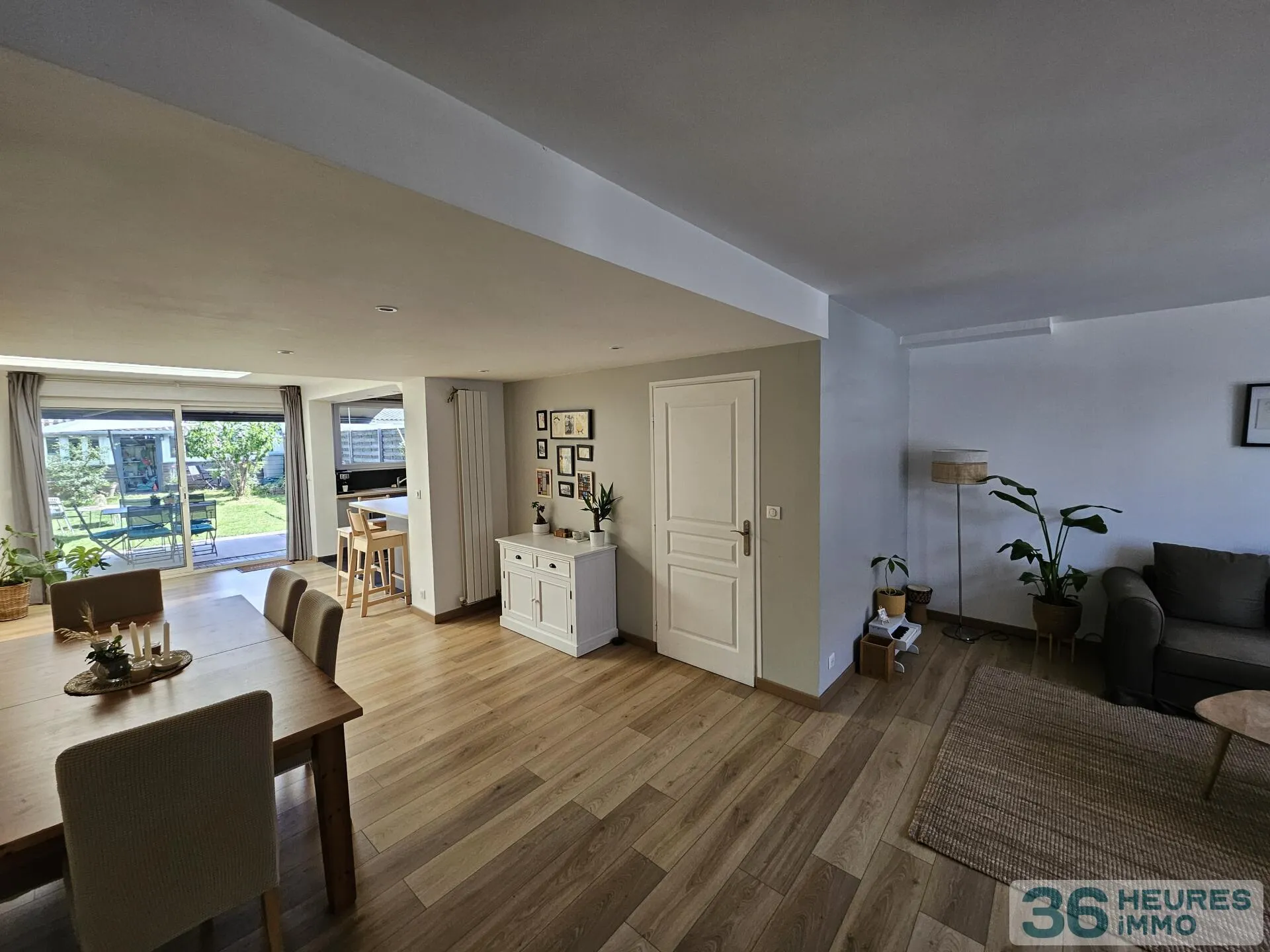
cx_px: 635
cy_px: 476
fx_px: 477
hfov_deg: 106.2
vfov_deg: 89.9
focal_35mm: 13
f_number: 2.2
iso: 64
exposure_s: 1/50.3
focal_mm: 1.74
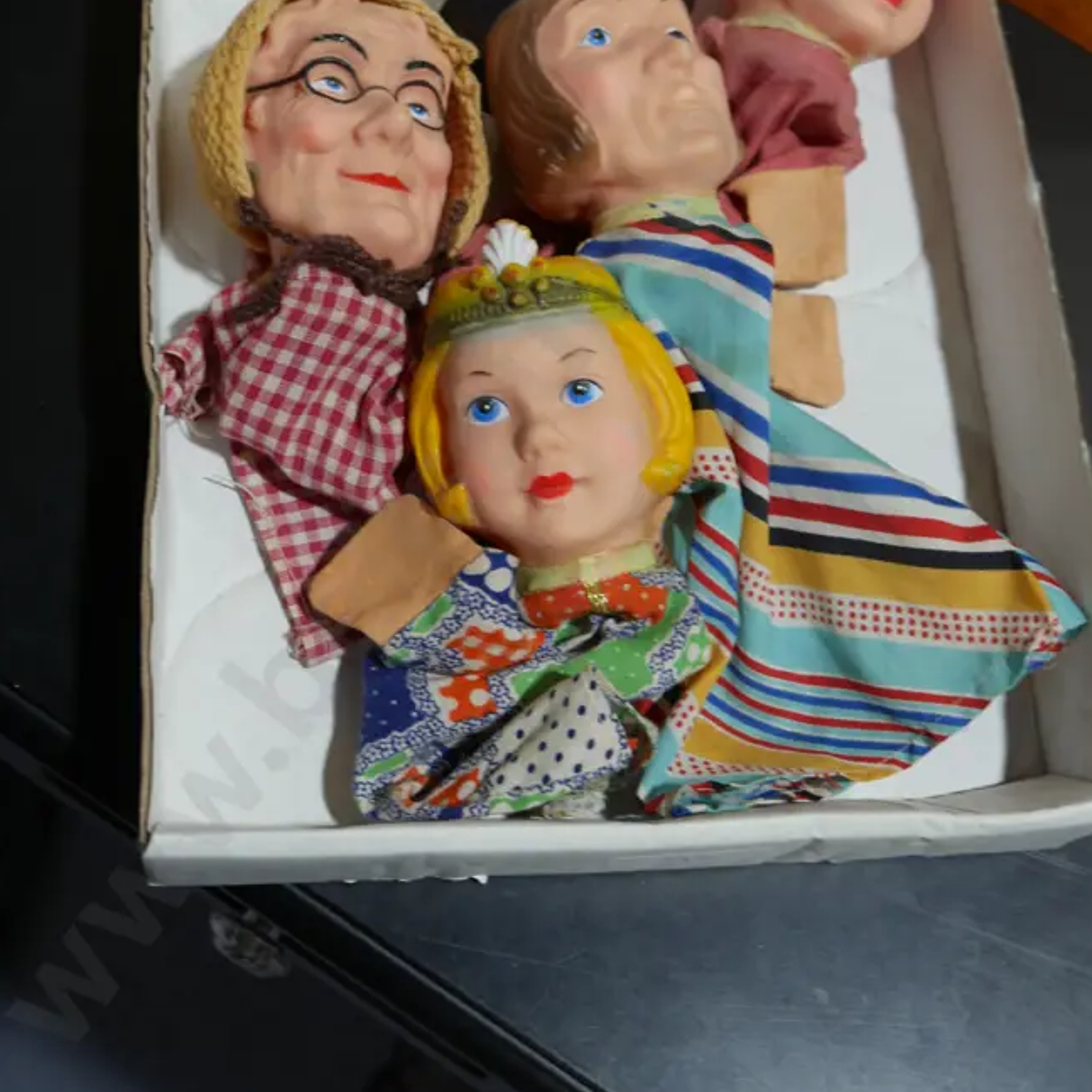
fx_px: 1999
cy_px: 348
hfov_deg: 30.6
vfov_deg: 30.3
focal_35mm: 56
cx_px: 551
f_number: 4.4
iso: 200
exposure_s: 1/60
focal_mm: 20
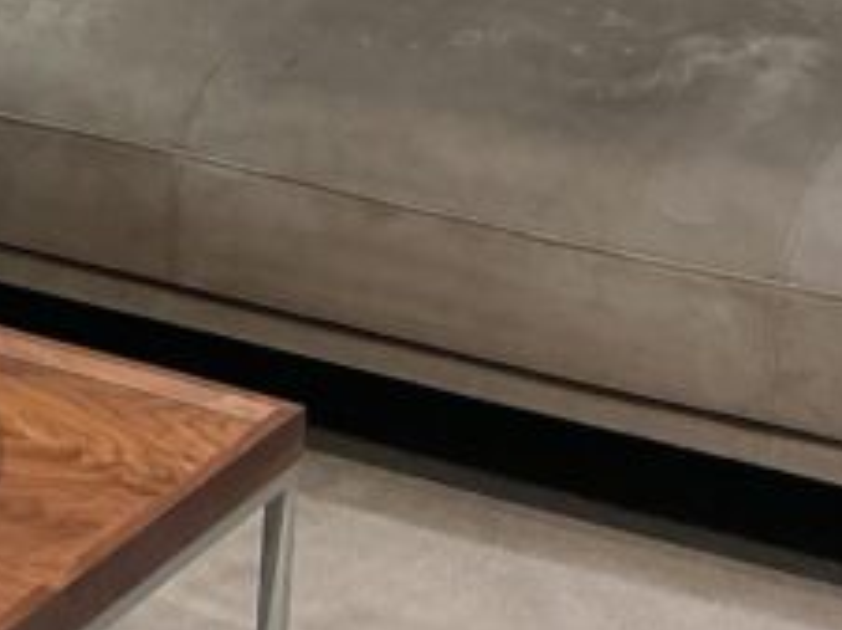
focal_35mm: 154
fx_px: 3742
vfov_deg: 9.6
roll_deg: -0.6
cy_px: 175
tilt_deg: -21.9
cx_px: -358
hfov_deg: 12.3
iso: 64
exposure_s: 1/120
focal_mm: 3
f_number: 1.8
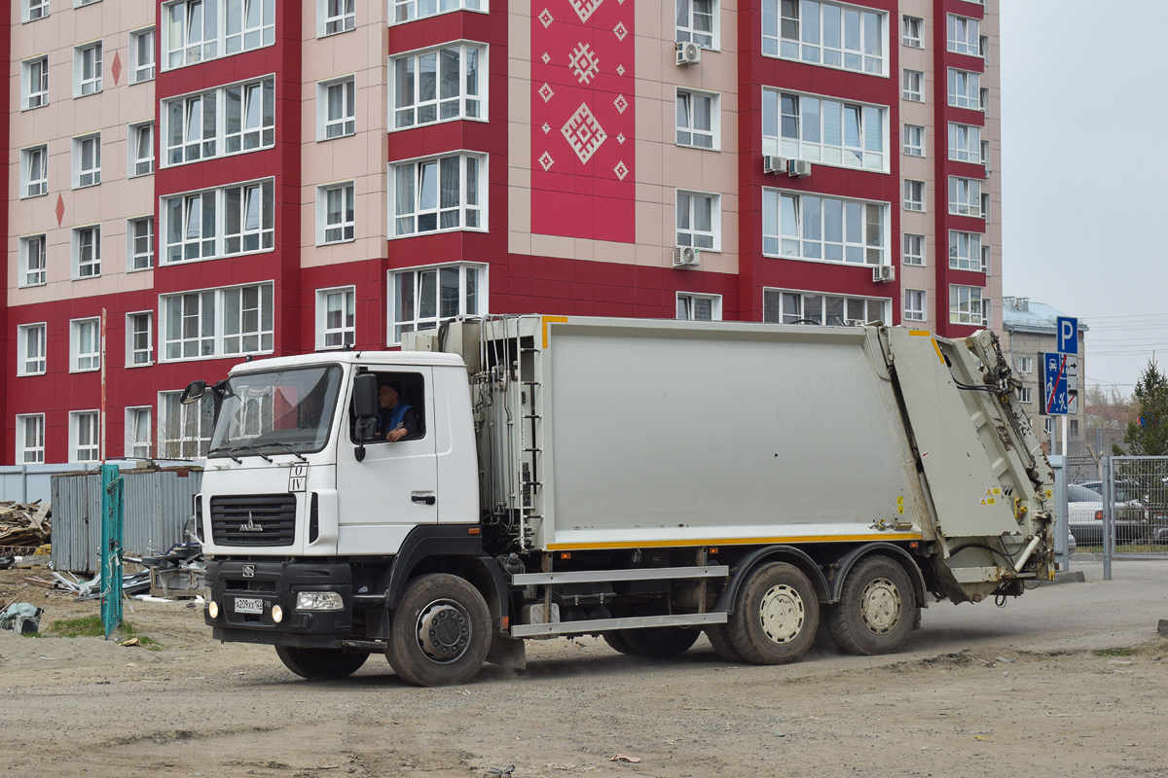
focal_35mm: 69
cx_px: 584
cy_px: 389
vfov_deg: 19.7
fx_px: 2238
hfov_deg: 29.2
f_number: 8
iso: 400
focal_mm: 46
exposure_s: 1/1000
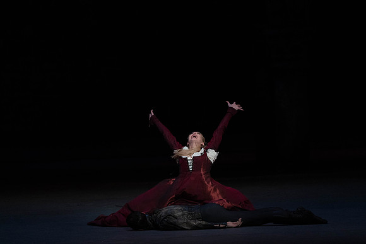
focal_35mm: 379
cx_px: 183
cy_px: 122
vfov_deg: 3.6
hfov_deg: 5.4
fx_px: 3854
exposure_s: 1/320
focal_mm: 379
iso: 5000
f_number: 7.1
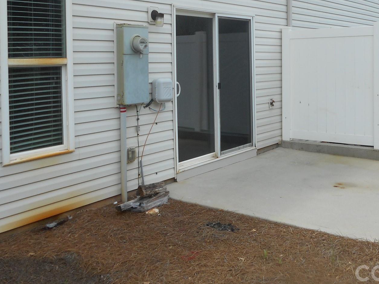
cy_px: 63
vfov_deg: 34.2
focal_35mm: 41
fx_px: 449
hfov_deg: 45.5
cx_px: 227
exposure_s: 1/400
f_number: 3.7
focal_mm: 4.5
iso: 80
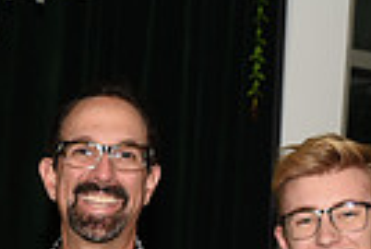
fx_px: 1425
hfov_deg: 14.5
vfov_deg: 9.3
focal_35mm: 138
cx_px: -47
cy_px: 519
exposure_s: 1/60
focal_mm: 32
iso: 100
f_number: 4
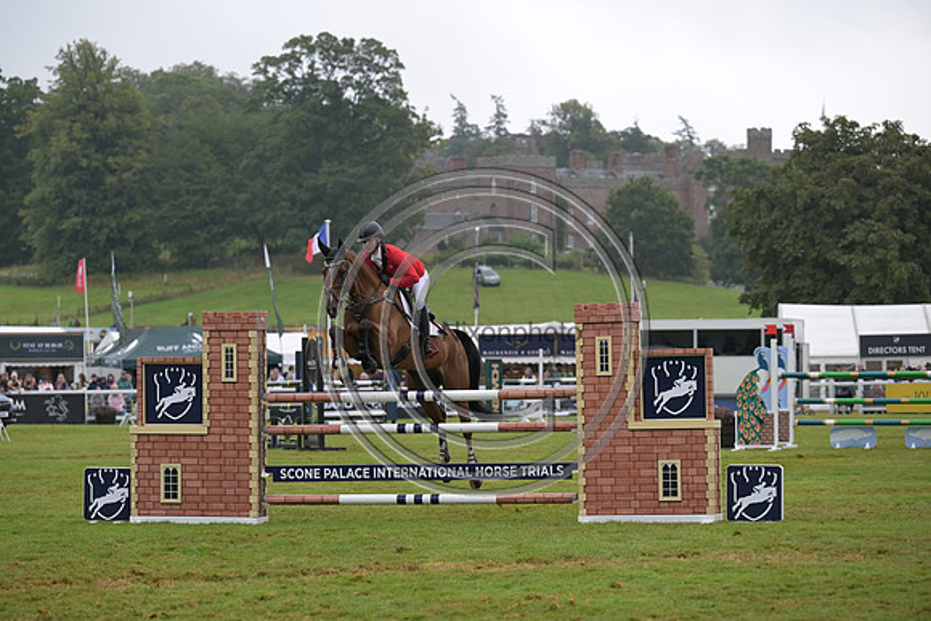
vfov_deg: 11.0
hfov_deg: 16.4
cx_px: 466
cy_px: 310
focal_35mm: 125
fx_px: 3233
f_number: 4
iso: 450
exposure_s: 1/1250
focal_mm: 125
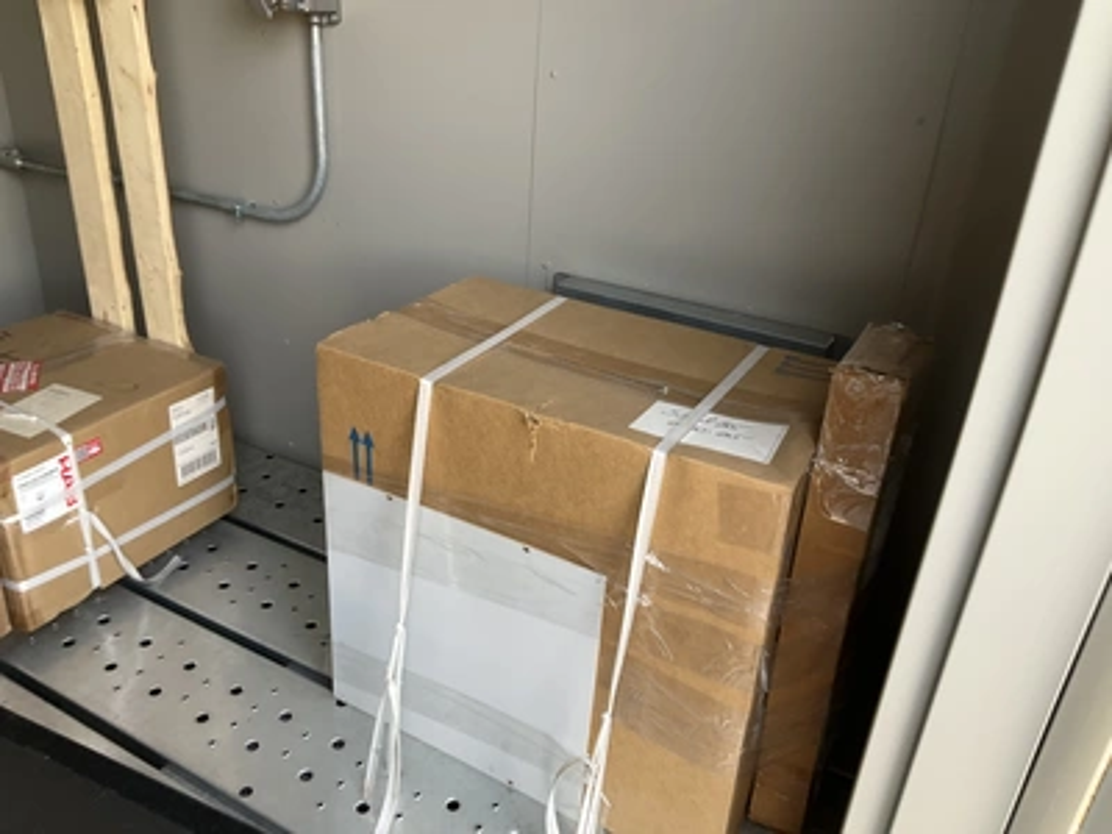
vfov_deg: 48.2
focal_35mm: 29
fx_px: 932
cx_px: 556
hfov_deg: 61.7
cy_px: 417
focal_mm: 3
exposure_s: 1/122
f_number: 1.8
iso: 32
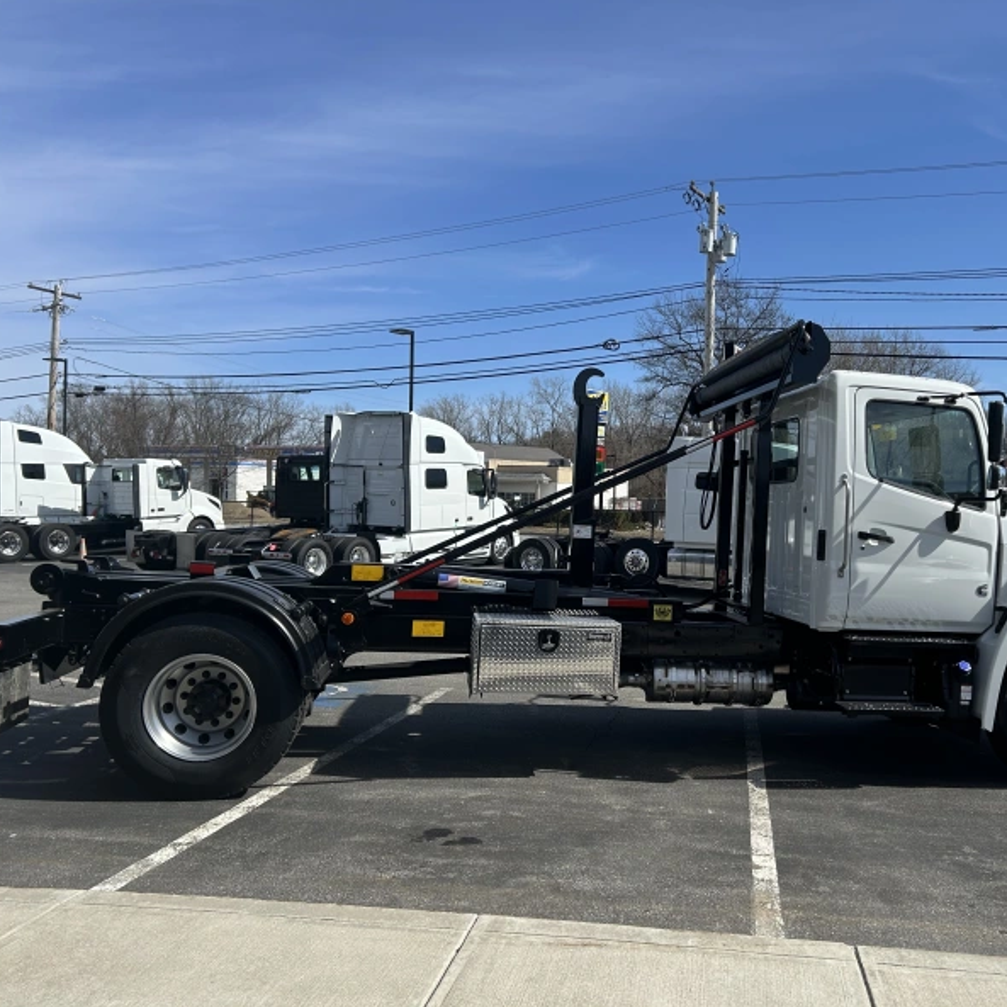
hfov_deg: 52.1
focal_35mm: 31
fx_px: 1020
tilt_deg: -1.1
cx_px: 613
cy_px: 499
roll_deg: -0.7
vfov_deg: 52.5
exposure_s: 1/4630
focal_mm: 5.7
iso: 50
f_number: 1.5
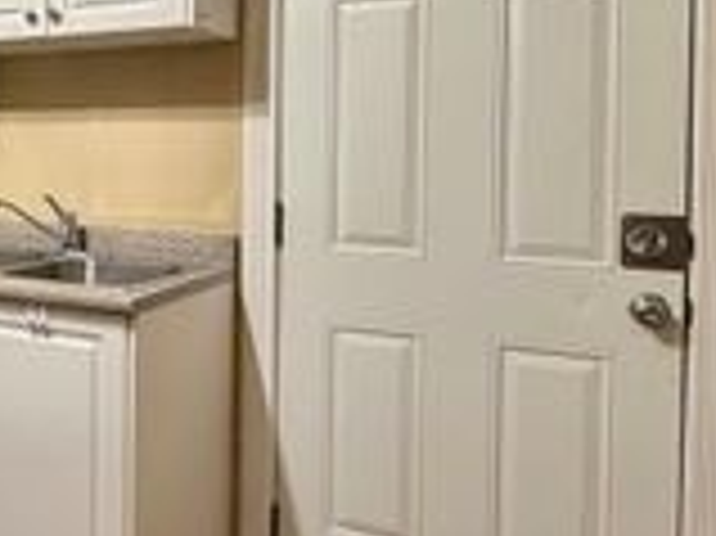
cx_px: -50
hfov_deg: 37.0
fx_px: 909
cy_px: 169
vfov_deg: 32.5
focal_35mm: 44
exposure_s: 1/60
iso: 200
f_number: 2.2
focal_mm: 2.22
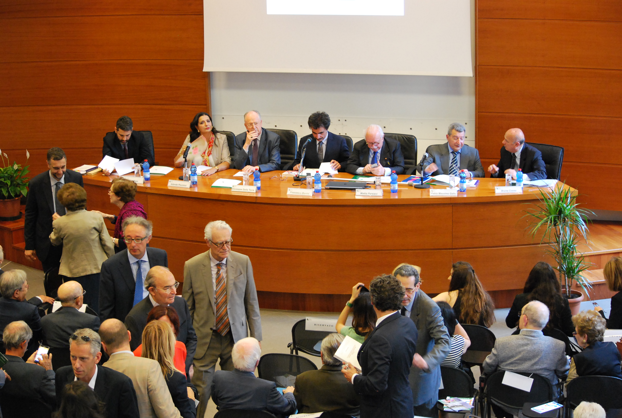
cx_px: 311
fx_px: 1428
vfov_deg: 16.6
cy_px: 209
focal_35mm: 82
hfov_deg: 24.6
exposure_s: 1/30
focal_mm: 55
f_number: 4.5
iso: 1100
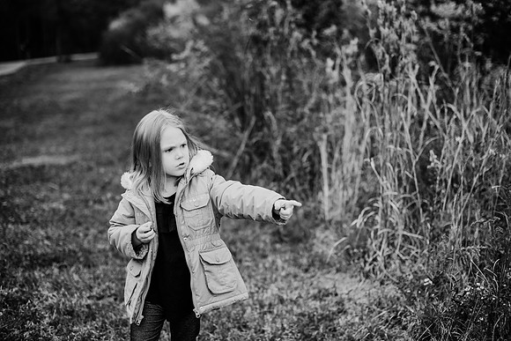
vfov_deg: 27.0
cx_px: 256
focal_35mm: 50
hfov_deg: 39.6
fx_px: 710
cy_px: 170
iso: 320
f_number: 2.2
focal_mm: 50
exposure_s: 1/800
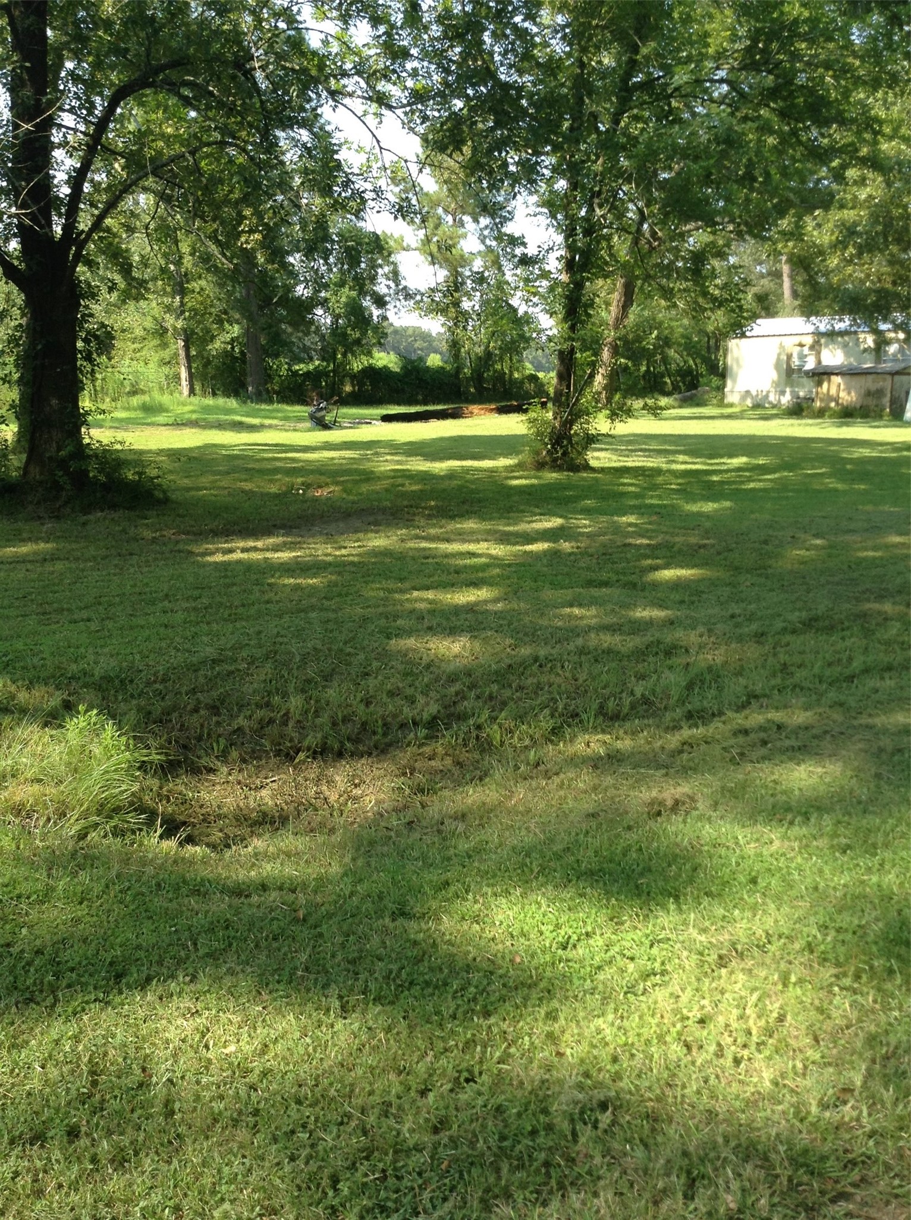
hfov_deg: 42.8
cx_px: 456
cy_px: 610
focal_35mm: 33
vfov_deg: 55.4
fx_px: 1161
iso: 25
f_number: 2.4
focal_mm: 3.3
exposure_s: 1/242
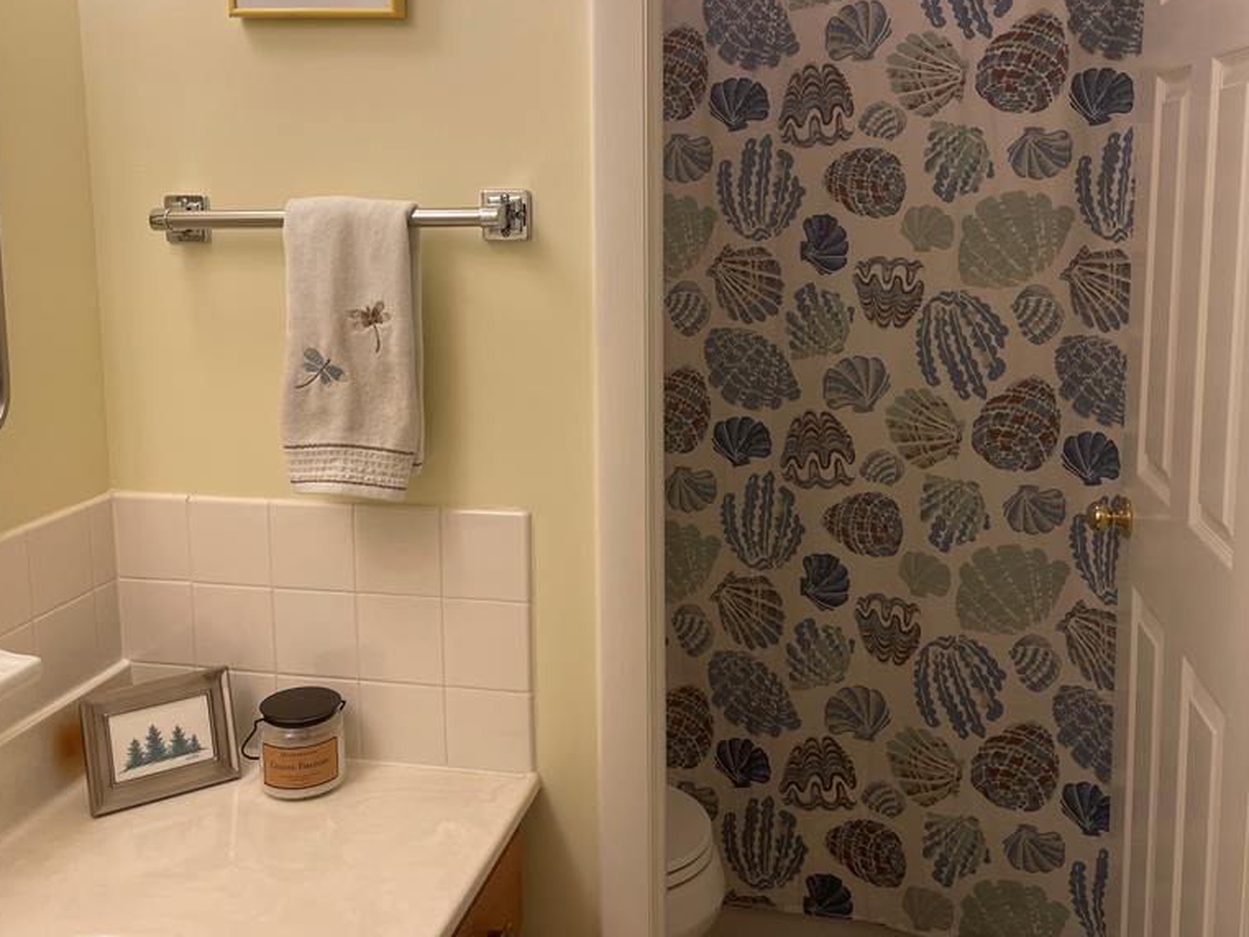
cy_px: 373
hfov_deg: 52.6
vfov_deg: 40.5
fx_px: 1263
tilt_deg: -7.8
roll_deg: +1.3
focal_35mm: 35
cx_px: 592
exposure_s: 1/120
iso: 50
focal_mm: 4.2
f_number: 1.6
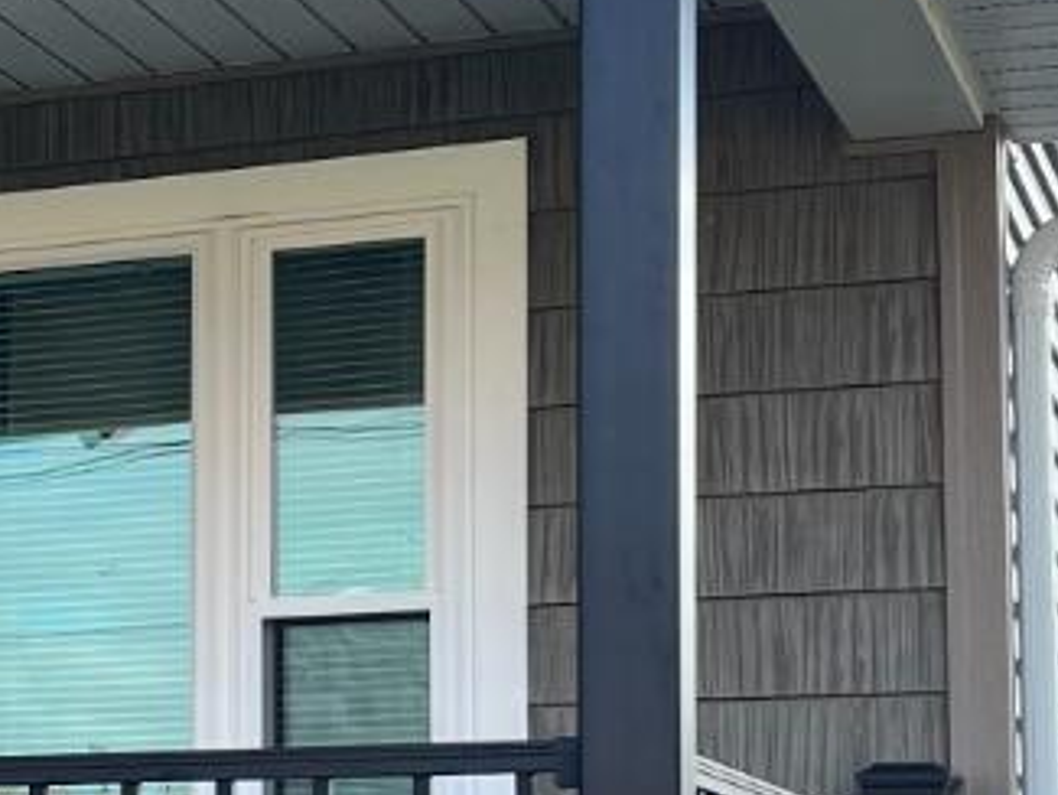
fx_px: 3669
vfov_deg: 12.3
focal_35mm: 120
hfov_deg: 15.6
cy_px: 741
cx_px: -329
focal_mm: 5.7
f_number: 1.5
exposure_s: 1/700
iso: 50
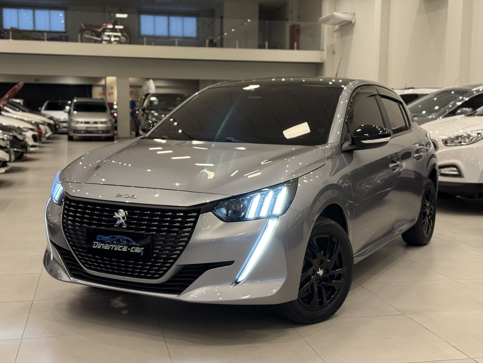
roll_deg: -0.9
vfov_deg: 30.3
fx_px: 670
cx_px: 242
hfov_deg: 39.7
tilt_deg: -5.8
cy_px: 182
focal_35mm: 48
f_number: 1.78
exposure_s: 1/60
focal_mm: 6.76
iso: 200
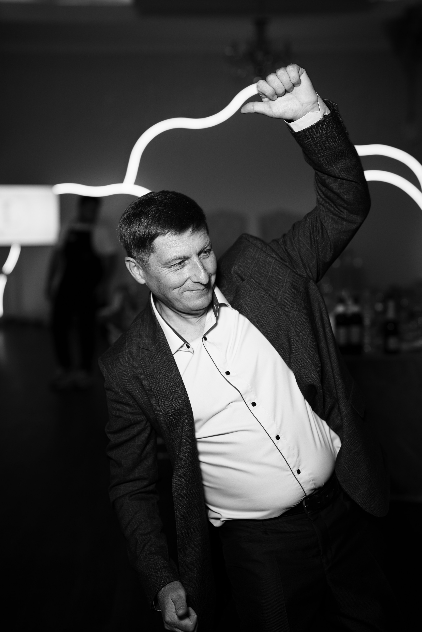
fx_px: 879
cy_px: 316
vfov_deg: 39.6
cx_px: 211
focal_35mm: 50
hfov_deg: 27.0
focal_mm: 50
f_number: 2
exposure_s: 1/160
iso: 100
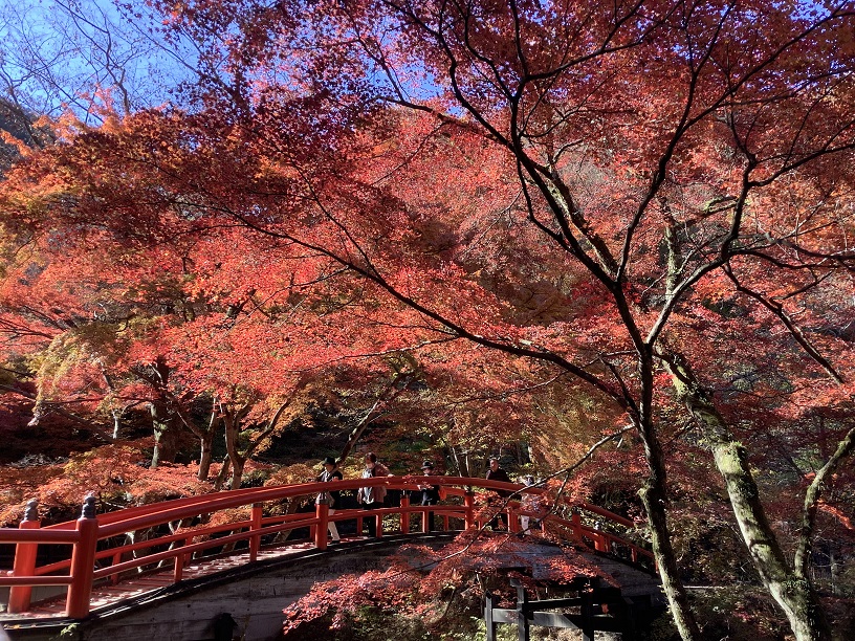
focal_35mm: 31
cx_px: 428
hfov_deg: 58.4
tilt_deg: +16.3
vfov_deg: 45.4
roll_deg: +0.4
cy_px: 320
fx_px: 766
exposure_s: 1/120
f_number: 2.4
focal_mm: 3.3
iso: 25
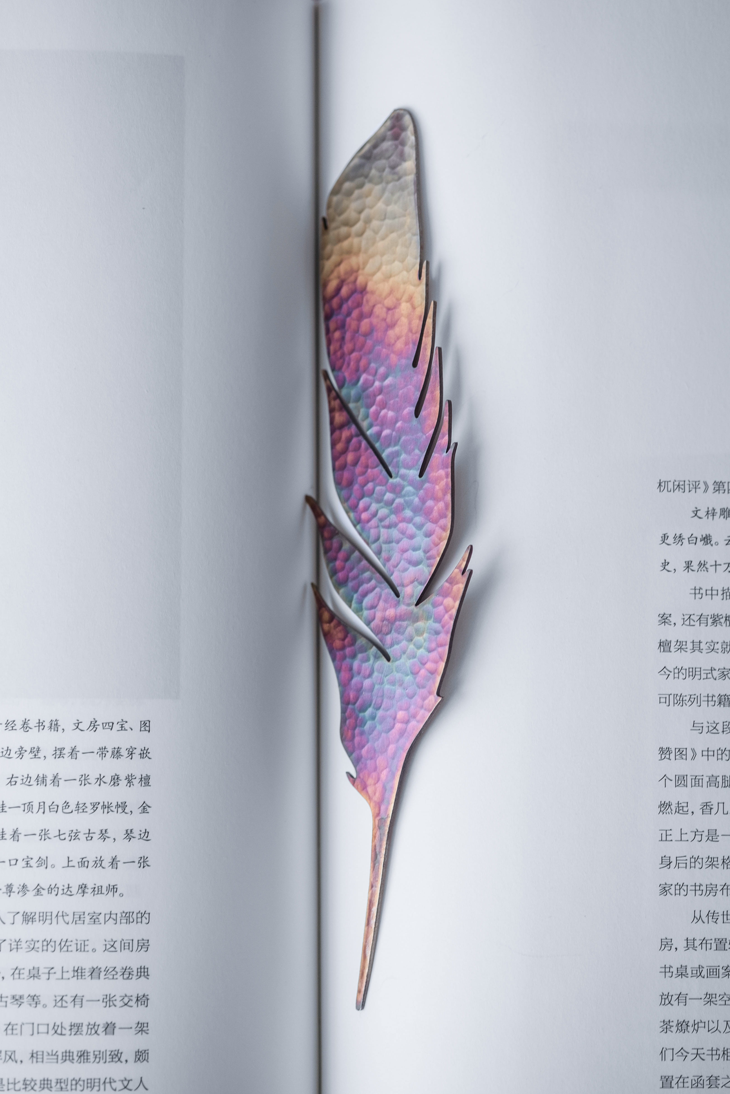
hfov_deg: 15.0
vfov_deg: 22.4
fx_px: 2768
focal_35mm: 91
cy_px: 547
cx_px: 365
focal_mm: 60
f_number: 2.8
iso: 200
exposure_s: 1/60
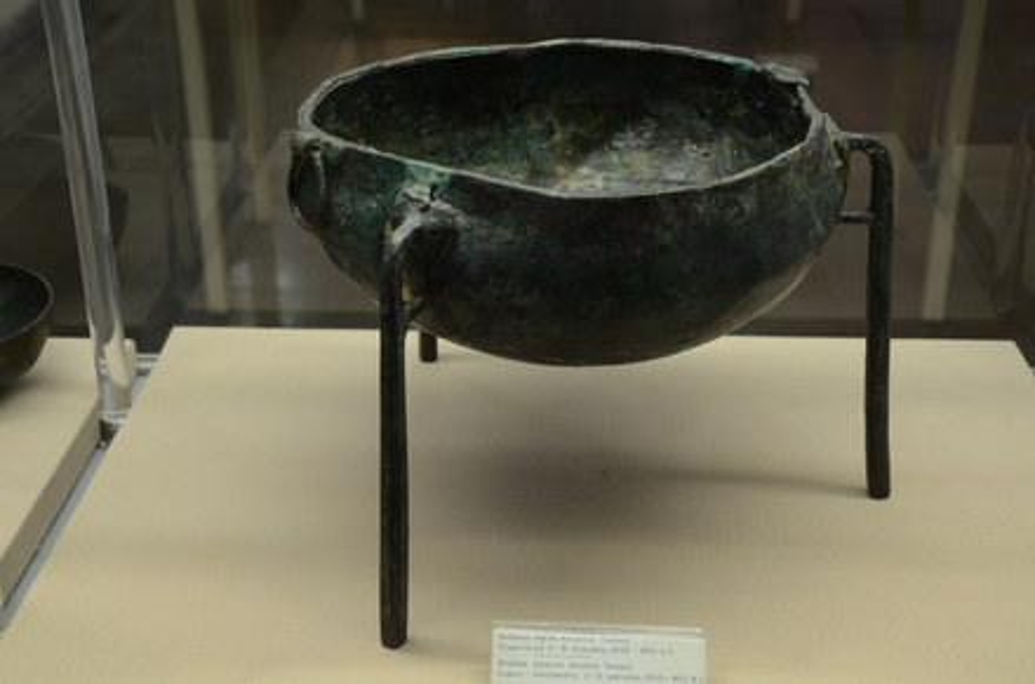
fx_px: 1506
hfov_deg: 37.9
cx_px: 518
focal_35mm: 52
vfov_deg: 25.6
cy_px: 342
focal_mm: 35
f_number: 4.5
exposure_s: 1/60
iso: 1000
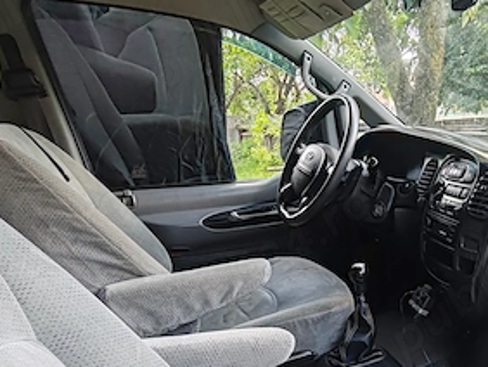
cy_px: 291
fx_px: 480
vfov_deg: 40.2
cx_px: 381
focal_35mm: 34
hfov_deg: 51.0
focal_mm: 1.96
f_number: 2.2
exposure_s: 1/50
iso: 50
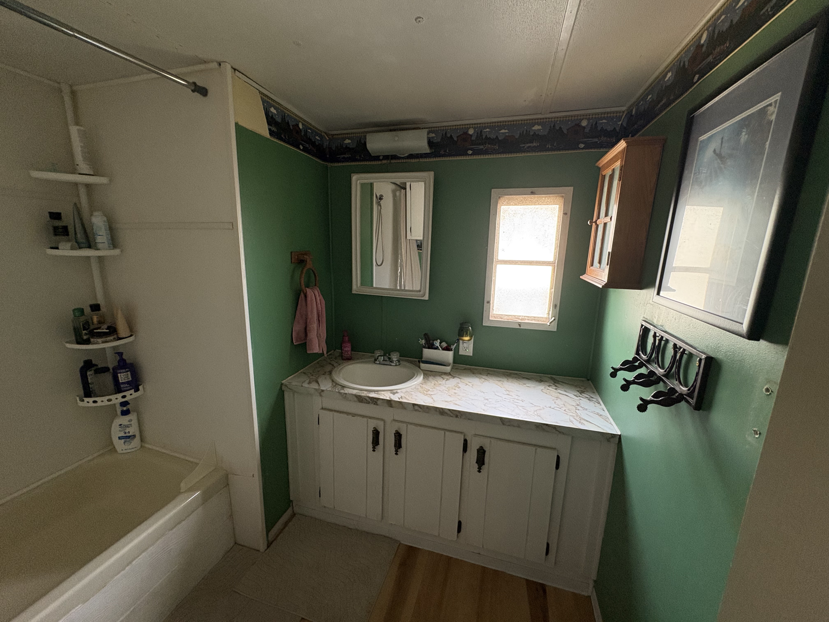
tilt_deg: -11.7
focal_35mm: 14
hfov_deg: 102.1
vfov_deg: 85.7
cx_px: 414
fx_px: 335
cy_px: 311
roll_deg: -1.1
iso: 320
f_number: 2.2
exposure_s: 1/60
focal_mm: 2.22
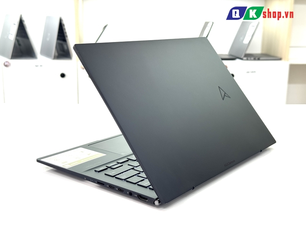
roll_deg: +0.1
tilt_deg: -13.2
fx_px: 424
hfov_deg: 39.7
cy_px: 114
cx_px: 153
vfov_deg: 30.3
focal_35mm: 48
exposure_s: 1/121
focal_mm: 6.76
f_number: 1.78
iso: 50
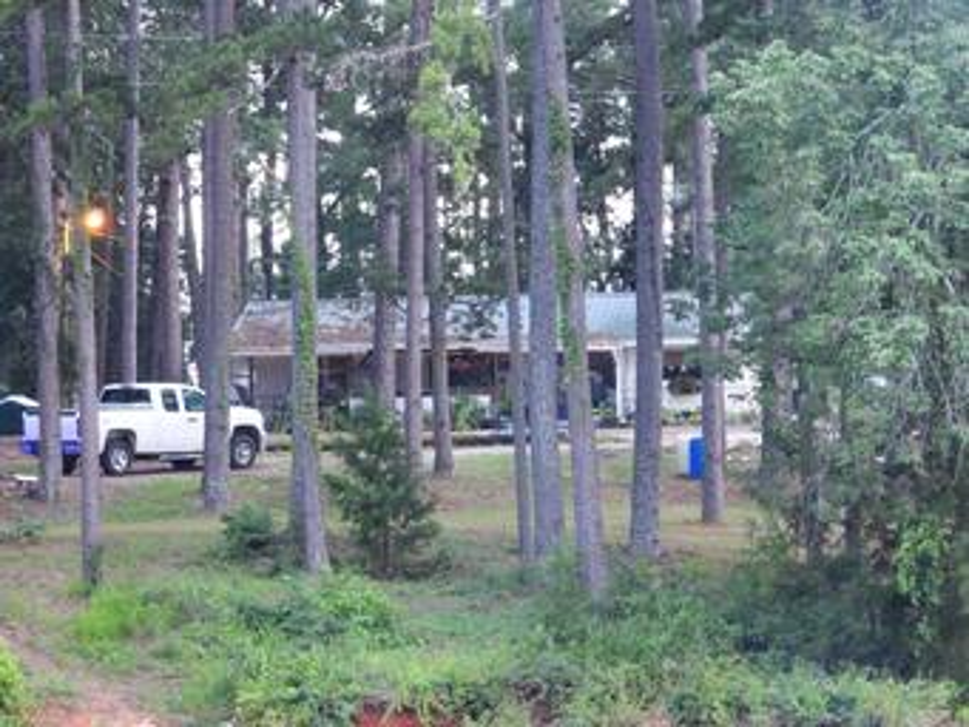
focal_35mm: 170
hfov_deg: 11.6
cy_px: 364
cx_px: 484
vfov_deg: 8.7
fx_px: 4760
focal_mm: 30.5
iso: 800
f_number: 4
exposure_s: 1/5
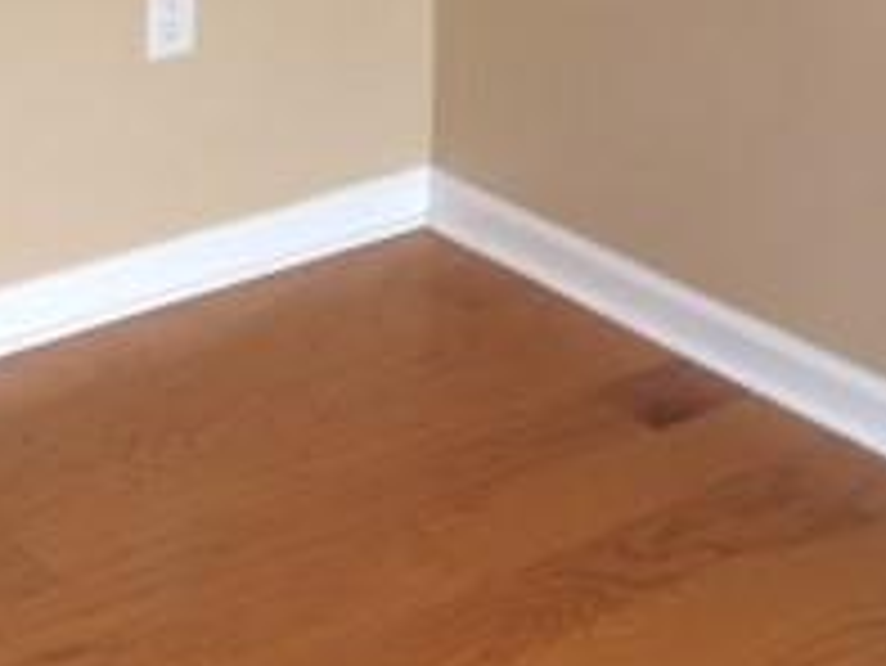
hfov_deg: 20.9
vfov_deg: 14.5
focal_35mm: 94
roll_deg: -1.1
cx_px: 418
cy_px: -369
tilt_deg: -6.8
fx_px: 2407
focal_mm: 4.15
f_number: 2.2
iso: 32
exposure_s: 1/40
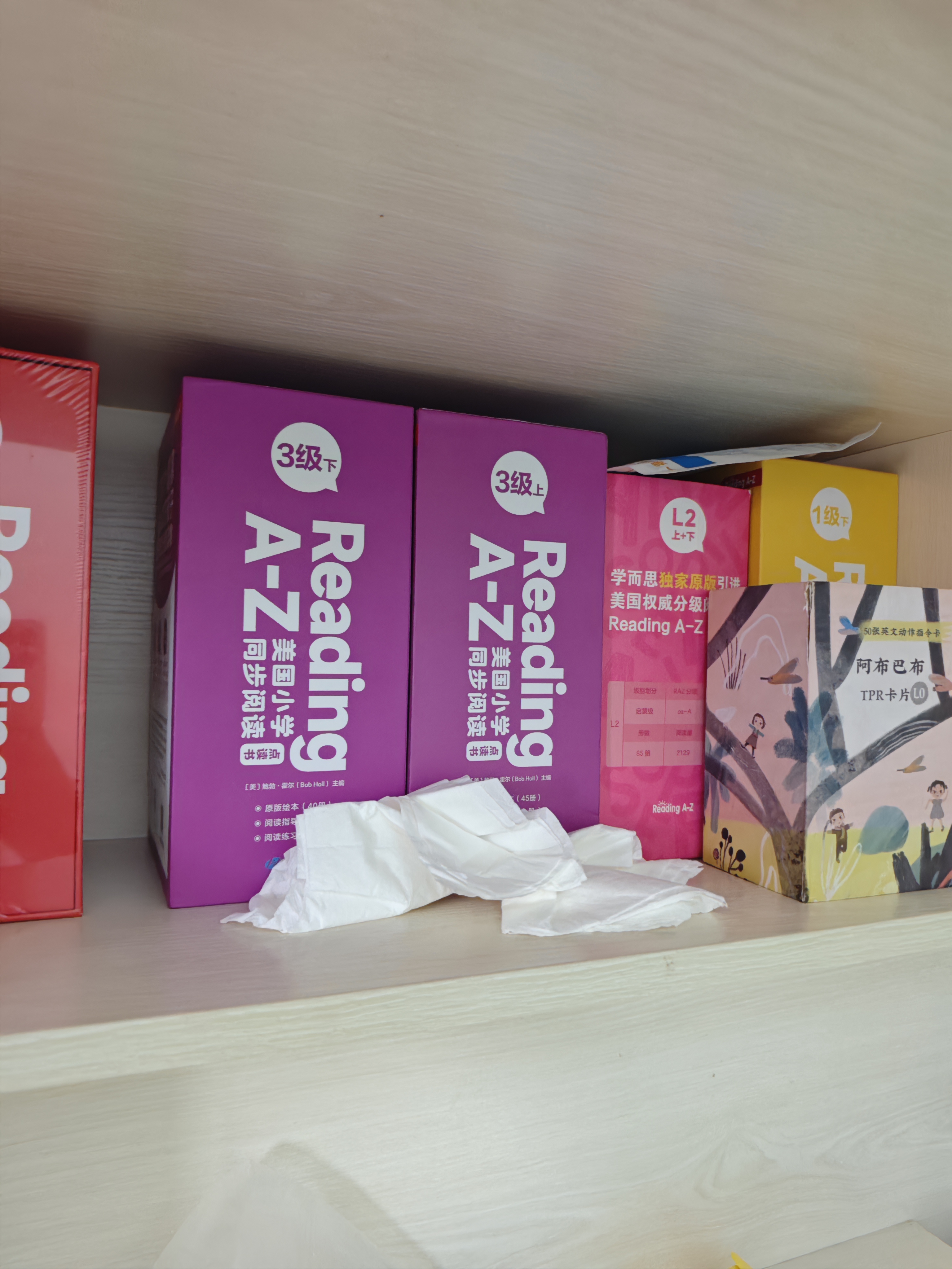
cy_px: 634
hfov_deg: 58.9
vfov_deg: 73.9
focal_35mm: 23
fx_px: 843
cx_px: 476
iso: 2500
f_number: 1.6
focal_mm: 6.55
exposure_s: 1/255
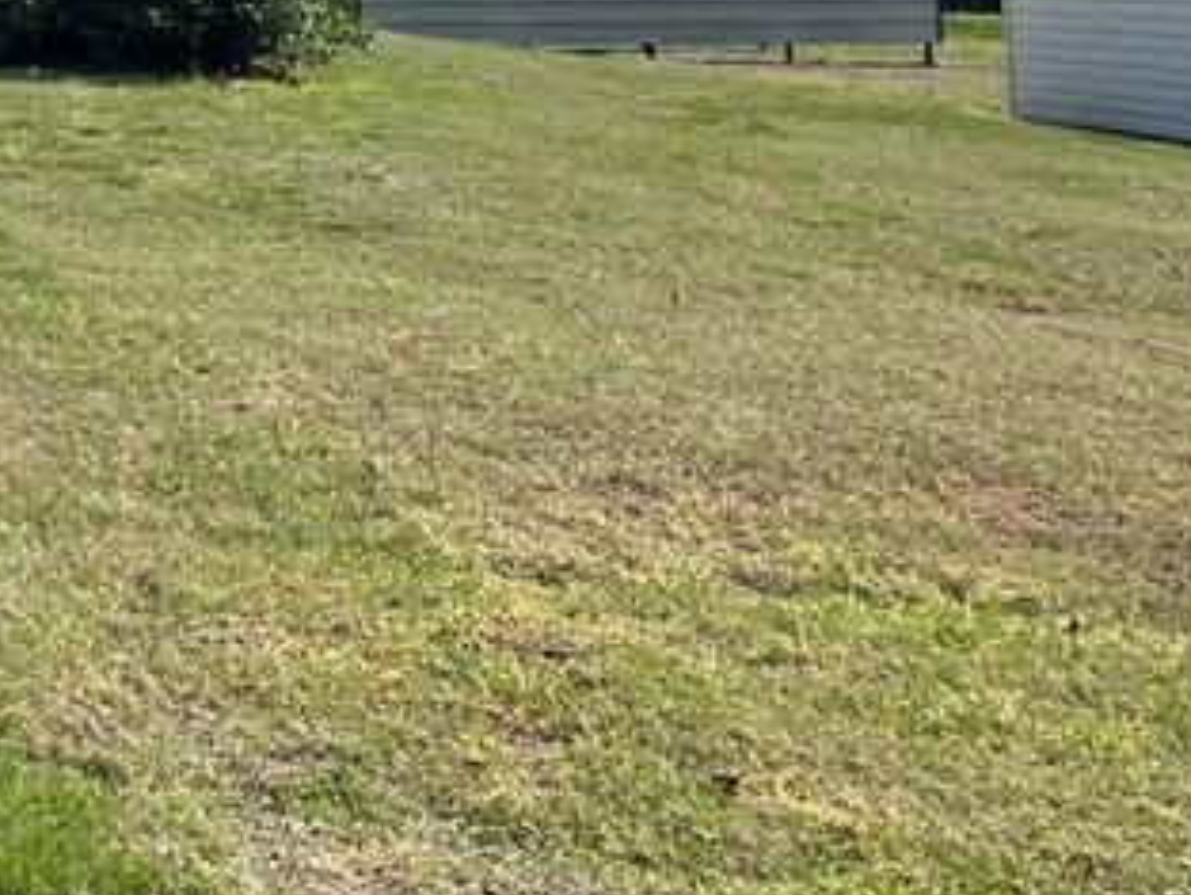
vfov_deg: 16.8
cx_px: -521
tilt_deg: +1.8
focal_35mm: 85
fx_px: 2926
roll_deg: +2.5
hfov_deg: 20.2
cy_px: -88
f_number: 1.6
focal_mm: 4.2
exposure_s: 1/3731
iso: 32
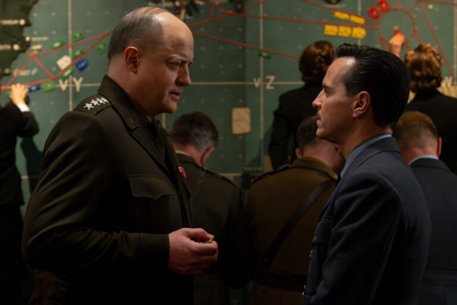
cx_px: 228
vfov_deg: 13.8
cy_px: 152
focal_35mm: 99
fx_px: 1257
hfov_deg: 20.6
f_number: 5
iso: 6400
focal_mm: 66
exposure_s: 1/160
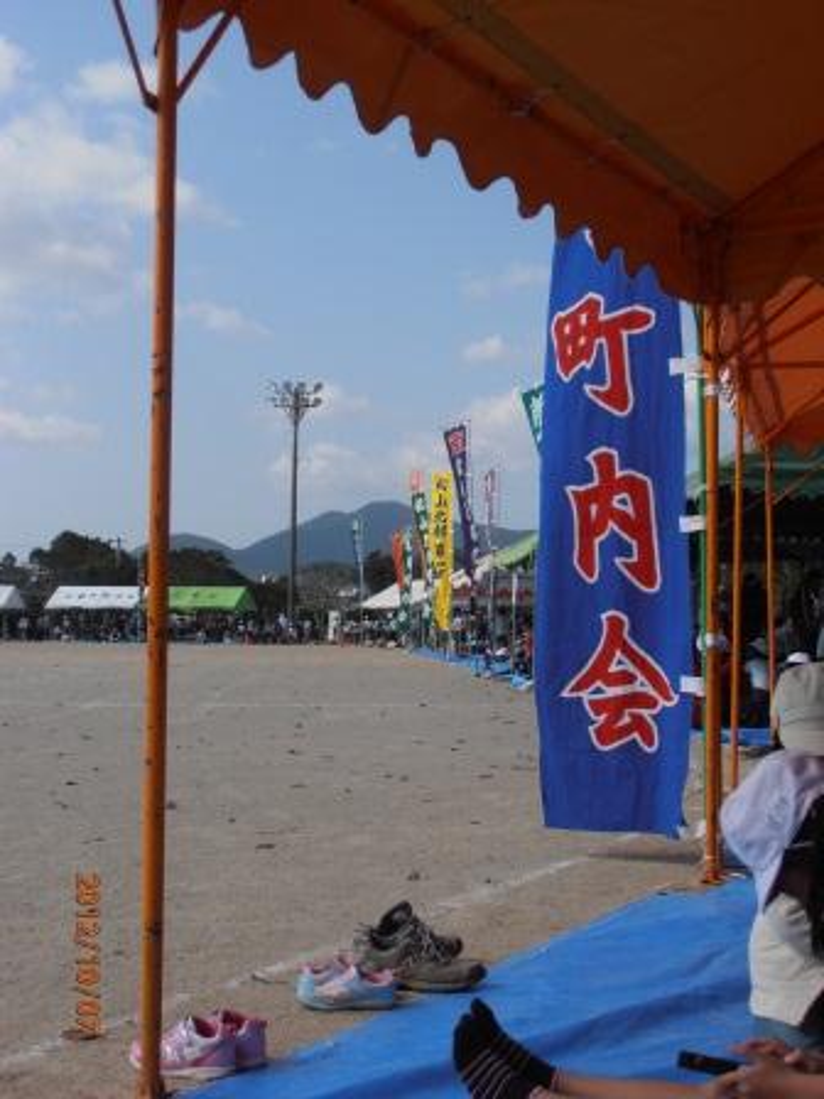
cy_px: 550
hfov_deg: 25.7
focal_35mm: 57
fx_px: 1809
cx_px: 412
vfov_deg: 33.8
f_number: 4.5
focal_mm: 10.04
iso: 80
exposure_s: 1/800
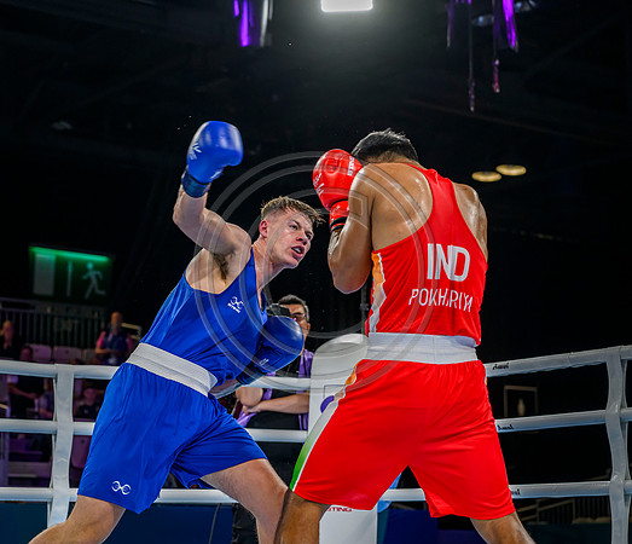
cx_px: 284
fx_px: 1585
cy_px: 272
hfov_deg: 22.5
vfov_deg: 19.5
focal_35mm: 82
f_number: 3.5
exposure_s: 1/1600
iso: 2500
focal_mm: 70
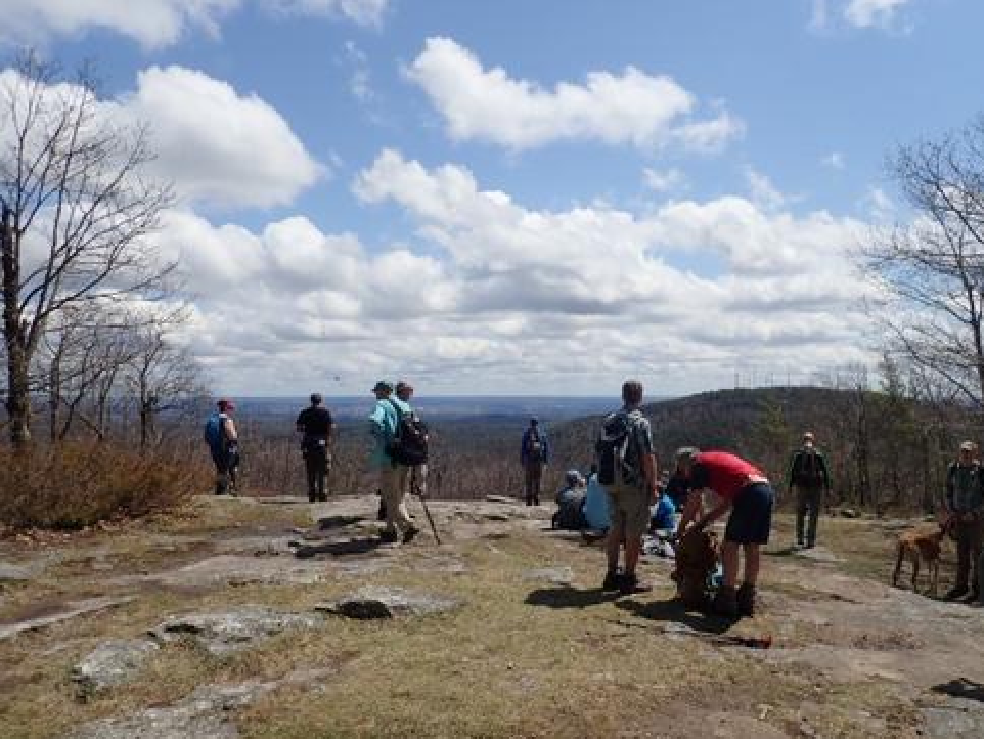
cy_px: 380
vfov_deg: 53.1
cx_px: 509
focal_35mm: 26
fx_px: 739
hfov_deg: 67.3
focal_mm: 4.5
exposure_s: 1/320
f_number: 8
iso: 100
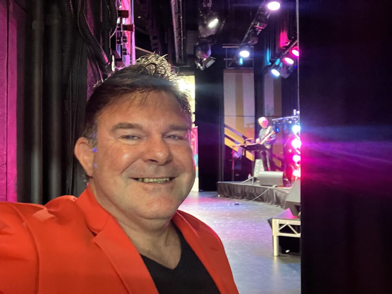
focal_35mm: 32
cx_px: 196
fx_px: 363
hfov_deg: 56.8
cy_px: 147
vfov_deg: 44.2
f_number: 2.2
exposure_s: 1/20
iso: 500
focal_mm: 2.87
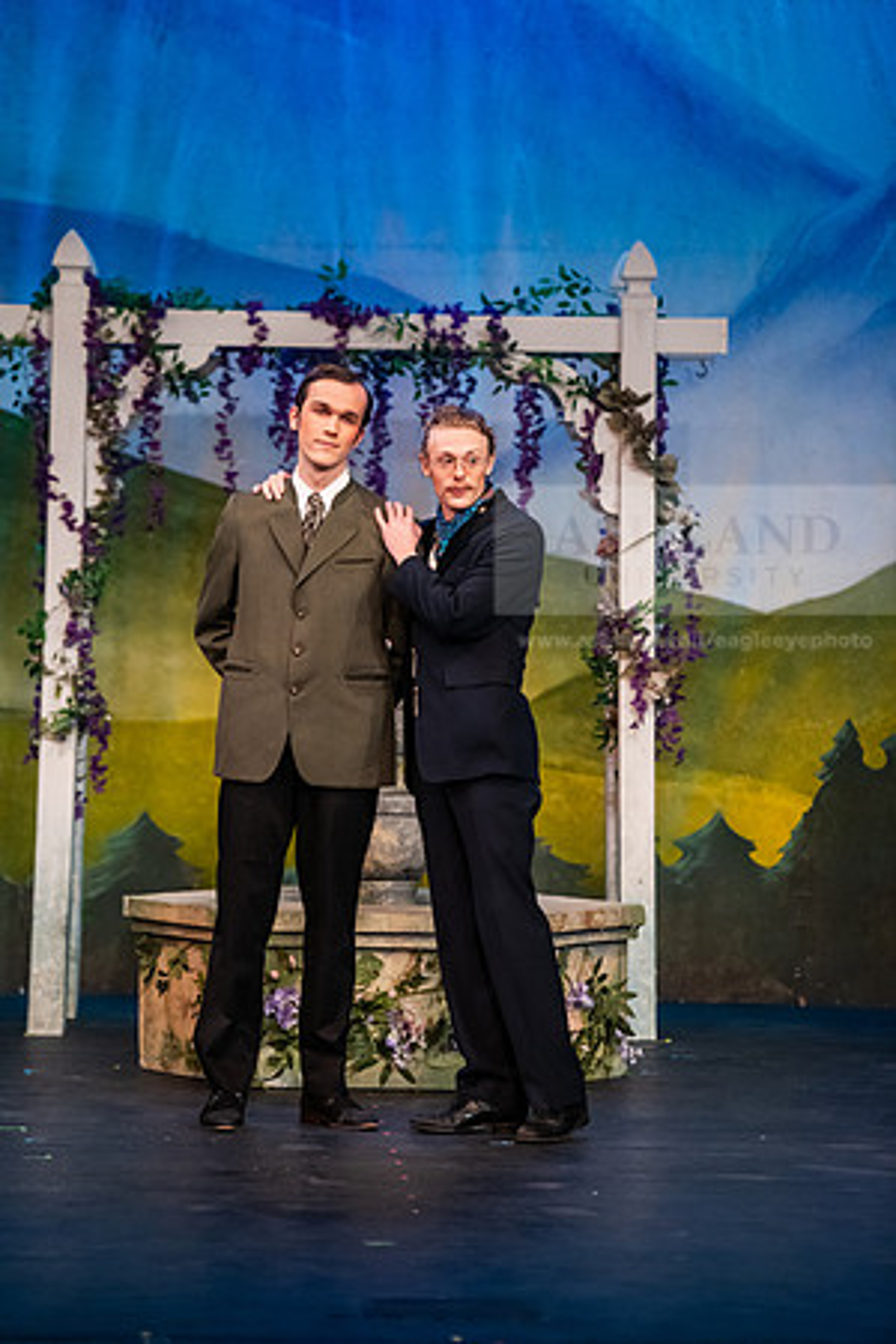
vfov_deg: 11.4
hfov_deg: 7.6
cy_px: 672
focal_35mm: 180
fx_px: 6719
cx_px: 448
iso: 3200
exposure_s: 1/250
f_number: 3.2
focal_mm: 180
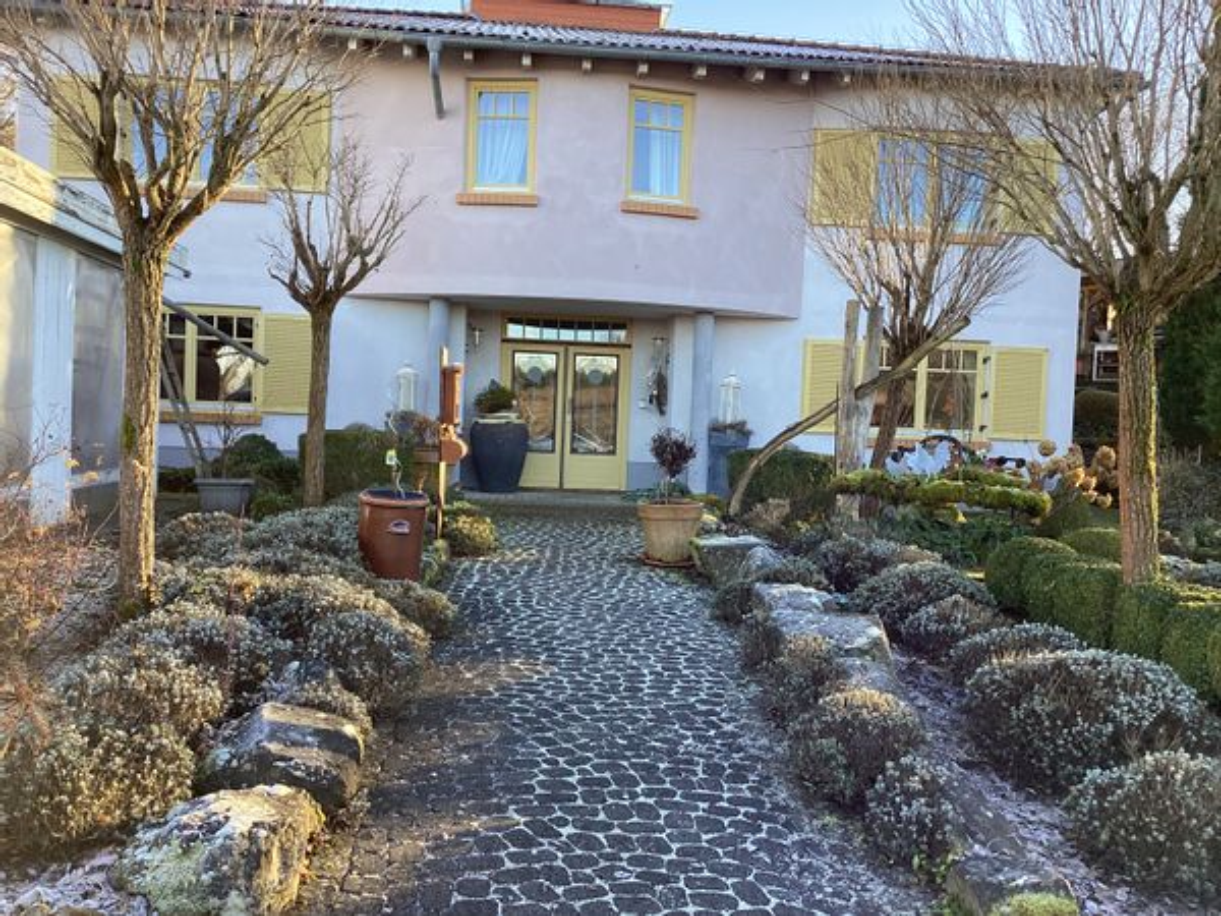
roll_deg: -2.2
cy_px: 458
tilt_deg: -2.8
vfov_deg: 45.4
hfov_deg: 58.4
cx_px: 610
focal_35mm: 31
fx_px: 1093
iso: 32
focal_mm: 3.3
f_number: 2.4
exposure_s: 1/100
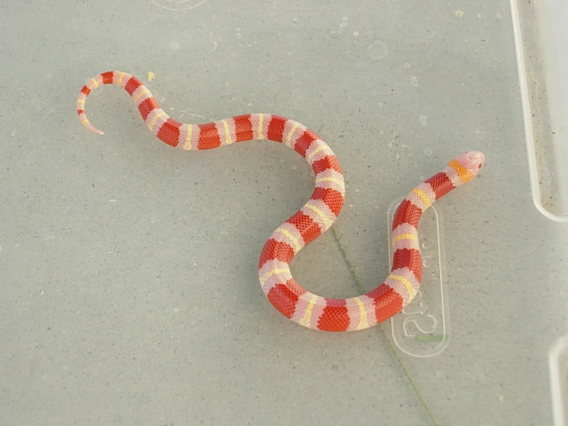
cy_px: 213
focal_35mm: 92
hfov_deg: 21.3
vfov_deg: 16.1
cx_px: 284
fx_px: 1510
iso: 64
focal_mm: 19.1
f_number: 4.3
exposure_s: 1/98.7
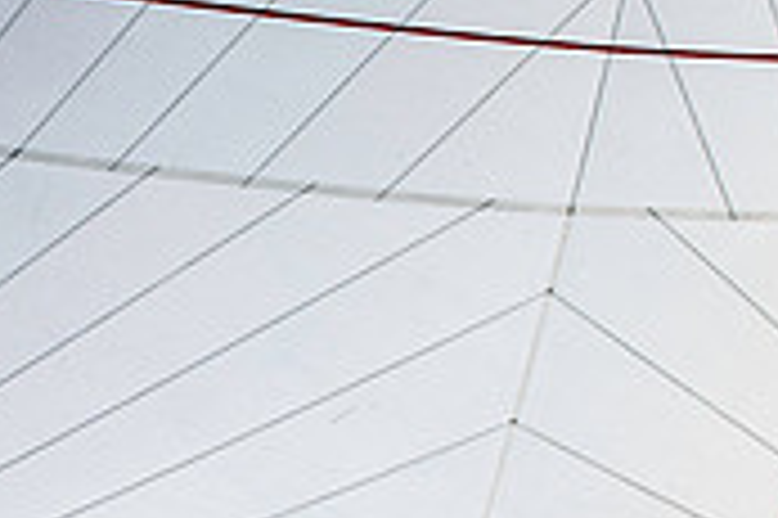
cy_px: 545
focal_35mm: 287
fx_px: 6196
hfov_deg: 7.2
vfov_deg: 4.8
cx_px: 108
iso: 320
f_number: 5
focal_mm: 80
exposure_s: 1/2500
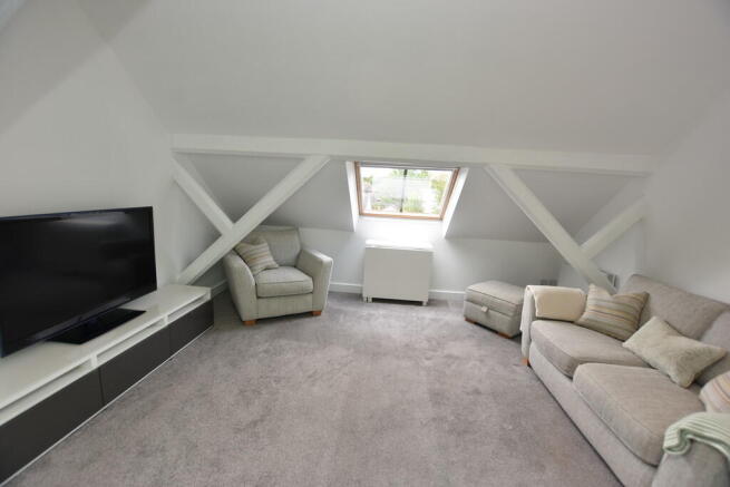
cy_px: 244
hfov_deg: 100.4
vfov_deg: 77.4
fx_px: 304
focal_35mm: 15
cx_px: 365
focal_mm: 10
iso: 200
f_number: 5
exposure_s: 1/100
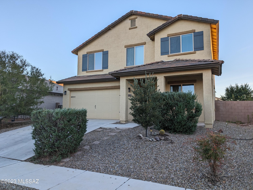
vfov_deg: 56.9
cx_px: 126
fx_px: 176
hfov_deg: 71.5
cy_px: 95
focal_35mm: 24
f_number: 1.68
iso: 19
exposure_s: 1/246
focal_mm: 6.9
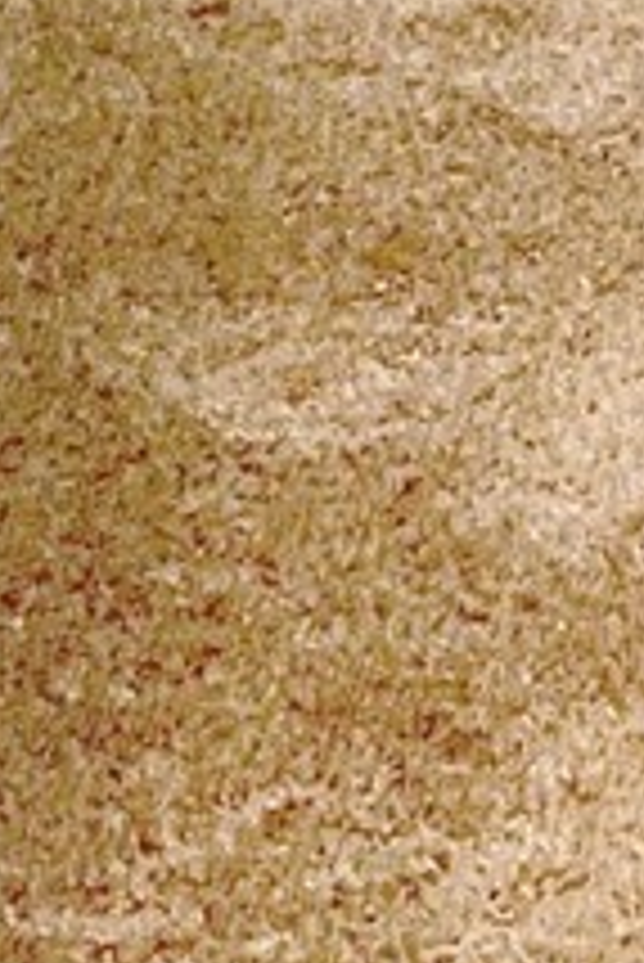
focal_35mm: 101
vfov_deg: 13.2
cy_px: -1530
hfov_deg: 10.0
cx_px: 1968
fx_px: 2706
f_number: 1.8
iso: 100
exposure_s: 1/120
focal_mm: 1.57
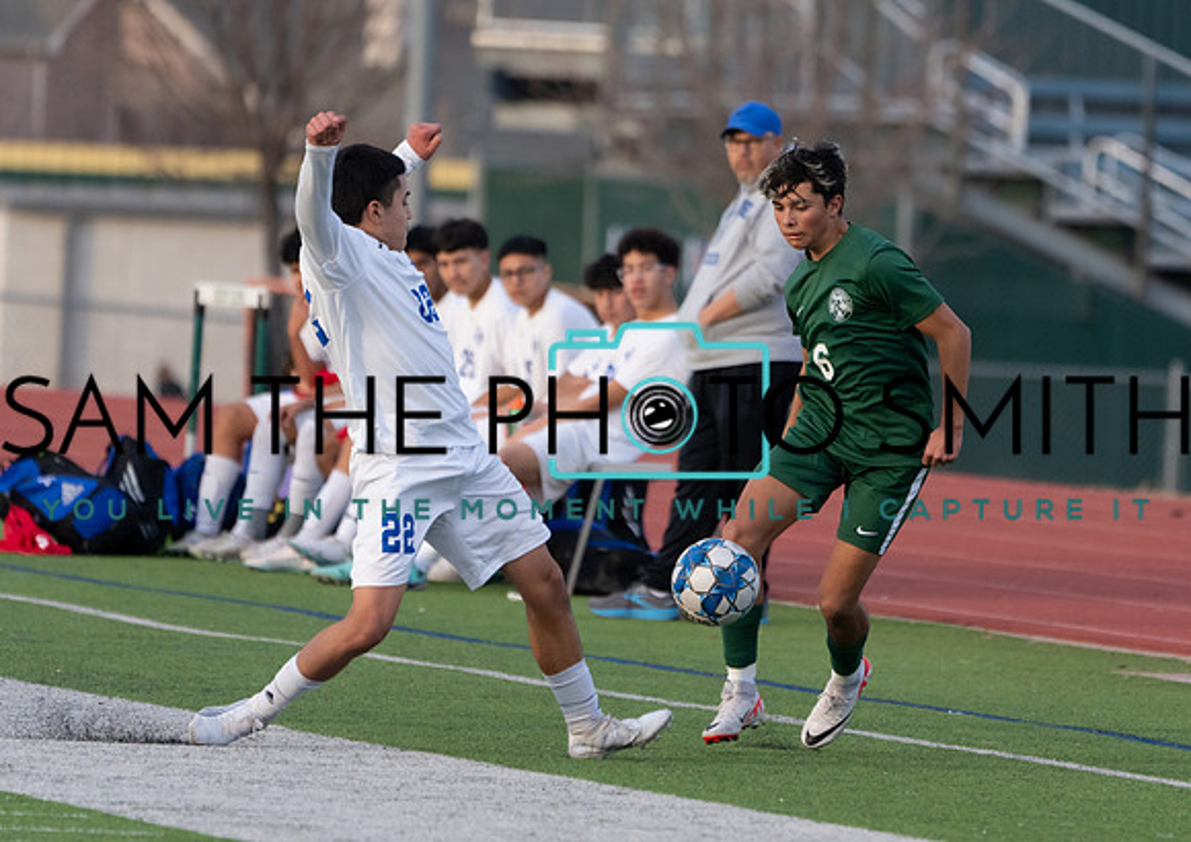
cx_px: 777
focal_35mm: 591
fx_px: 19936
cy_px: 382
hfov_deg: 3.4
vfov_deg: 2.4
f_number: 5.6
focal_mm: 400
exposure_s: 1/1250
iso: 1600
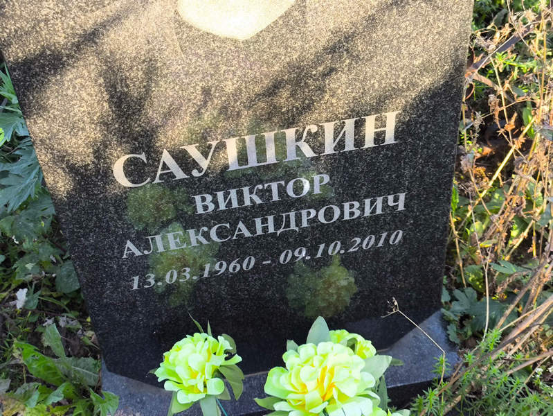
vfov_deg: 29.1
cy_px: 208
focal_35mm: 50
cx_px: 276
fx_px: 799
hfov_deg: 38.2
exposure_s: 1/101
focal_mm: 4.71
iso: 50
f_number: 1.7
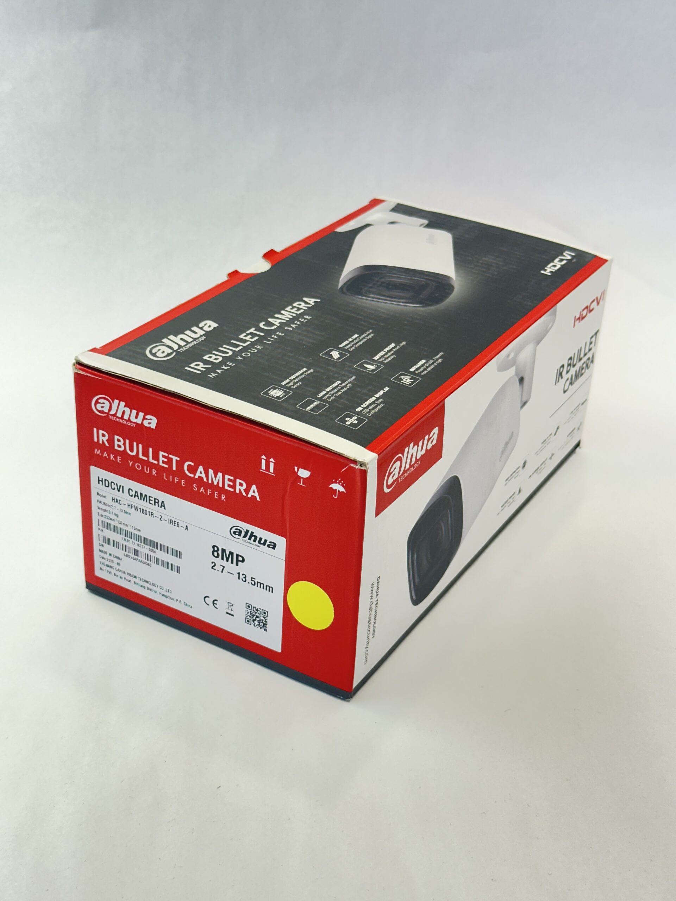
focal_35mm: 48
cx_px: 338
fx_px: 1250
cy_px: 450
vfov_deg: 39.7
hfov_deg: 30.3
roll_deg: -3.7
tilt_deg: -30.5
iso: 64
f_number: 1.78
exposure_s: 1/100
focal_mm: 6.86
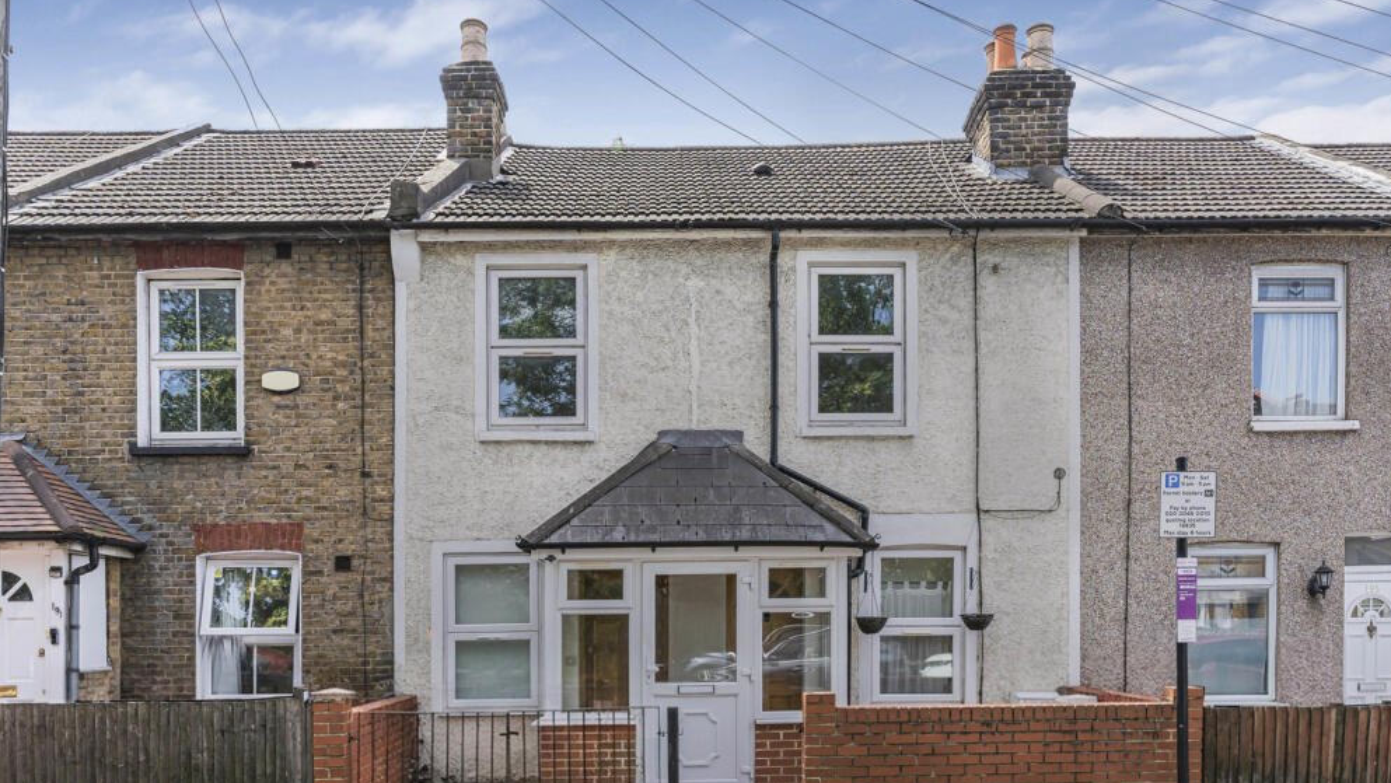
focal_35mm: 27
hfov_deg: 69.8
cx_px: 695
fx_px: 996
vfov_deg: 42.9
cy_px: 406
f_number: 9
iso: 320
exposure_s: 1/640
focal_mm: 25
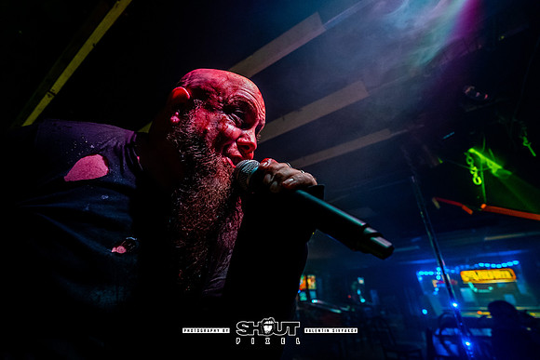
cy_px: 163
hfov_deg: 93.5
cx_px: 232
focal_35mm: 17
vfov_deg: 71.1
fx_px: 251
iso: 3200
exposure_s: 1/125
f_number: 2.8
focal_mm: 14
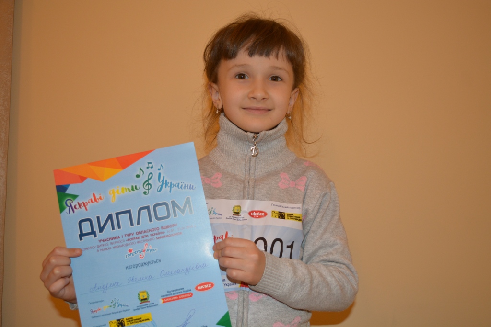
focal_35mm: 38
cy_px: 164
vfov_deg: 35.5
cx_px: 246
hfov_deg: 51.3
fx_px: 511
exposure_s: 1/60
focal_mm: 25
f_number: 4
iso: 800
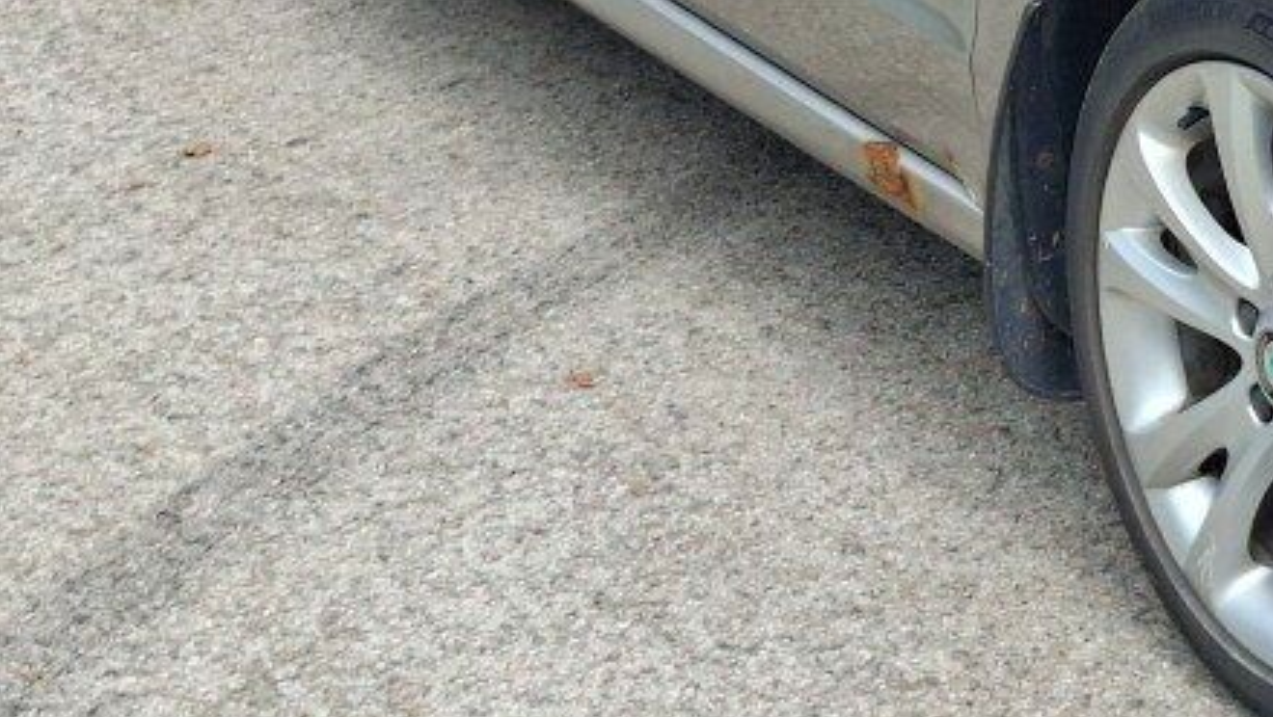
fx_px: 3749
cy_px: -293
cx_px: 1467
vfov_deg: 10.6
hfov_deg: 18.4
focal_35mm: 111
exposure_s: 1/458
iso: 50
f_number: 1.8
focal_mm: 5.54
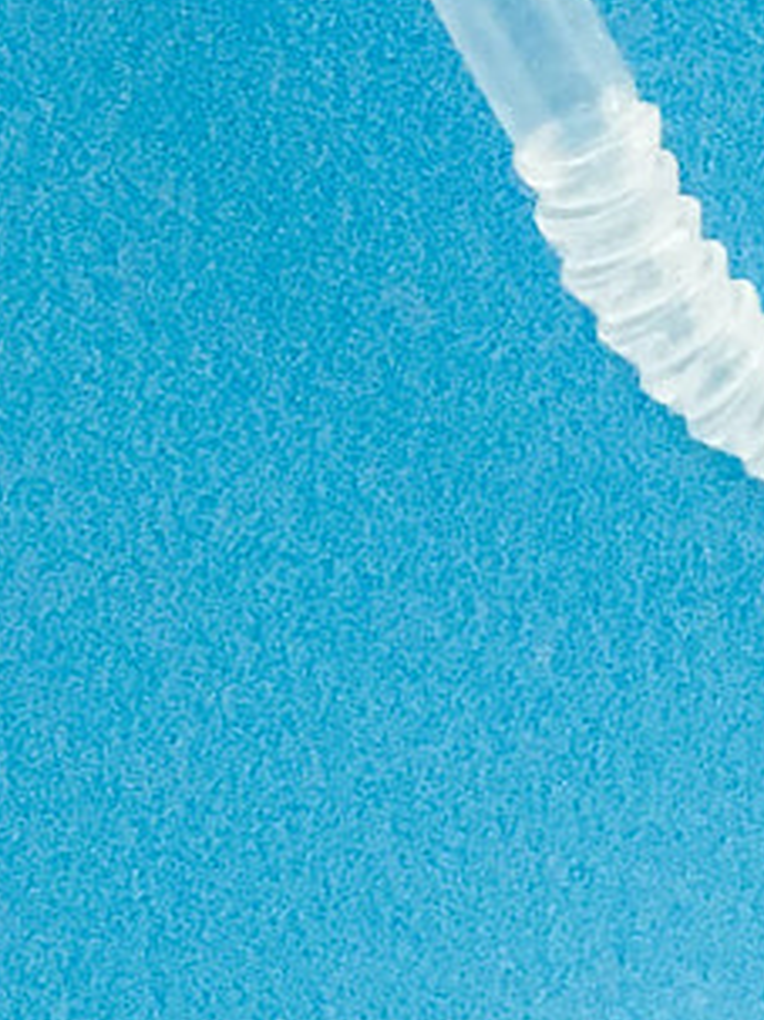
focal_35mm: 153
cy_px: -808
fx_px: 4506
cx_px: 811
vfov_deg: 11.9
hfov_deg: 9.6
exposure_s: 1/33
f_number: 2.2
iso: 200
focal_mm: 4.15
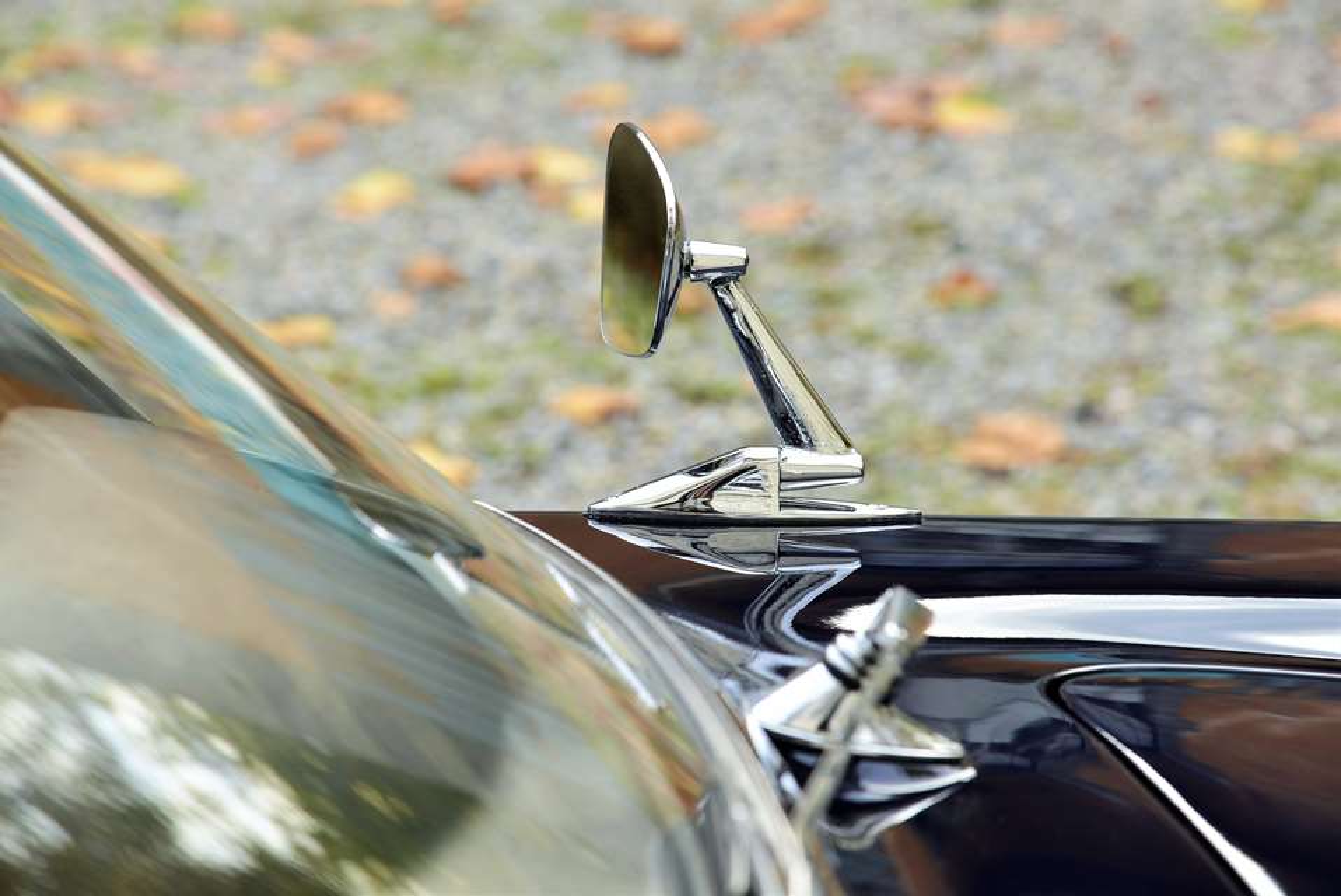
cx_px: 670
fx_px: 4473
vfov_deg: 11.4
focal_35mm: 120
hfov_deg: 17.1
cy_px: 448
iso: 400
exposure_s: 1/200
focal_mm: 120
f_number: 6.3
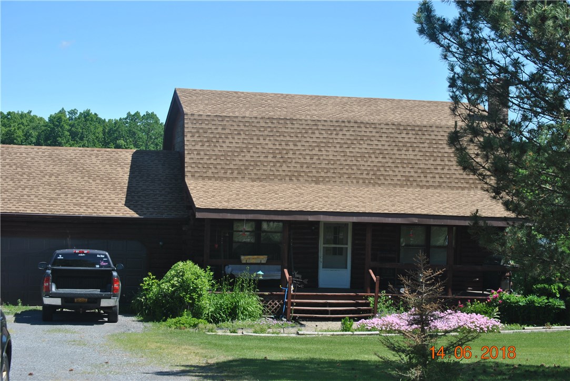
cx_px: 285
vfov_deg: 16.6
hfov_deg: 24.6
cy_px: 190
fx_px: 1307
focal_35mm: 82
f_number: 8
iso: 100
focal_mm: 55
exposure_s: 1/250
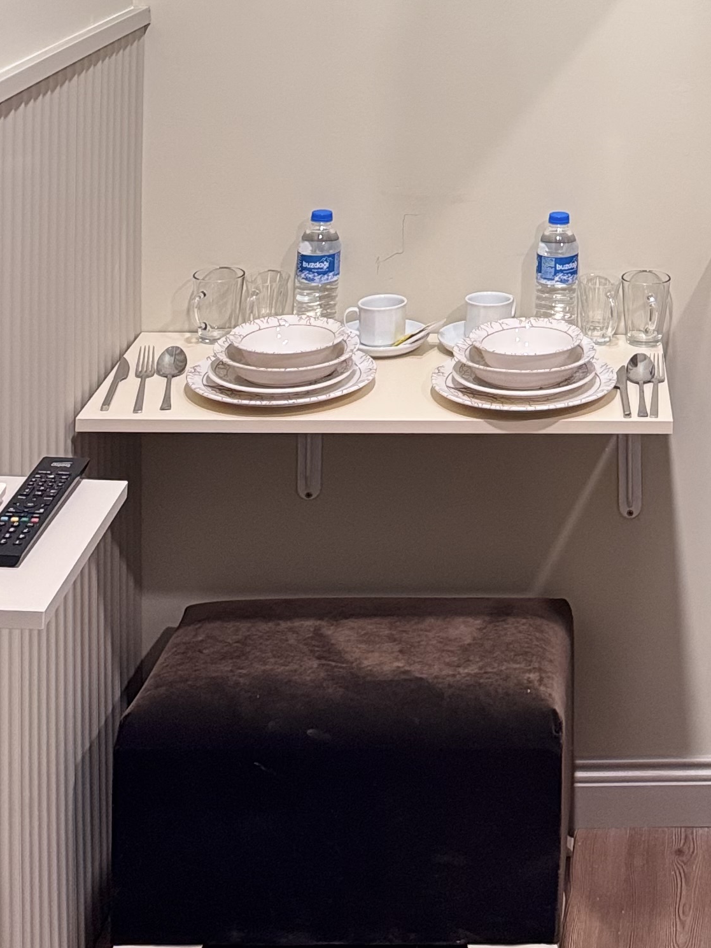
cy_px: -290
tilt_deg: +2.2
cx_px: 675
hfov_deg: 21.9
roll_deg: -0.5
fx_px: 1780
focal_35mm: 65
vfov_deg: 25.6
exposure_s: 1/50
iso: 400
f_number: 1.78
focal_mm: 6.76
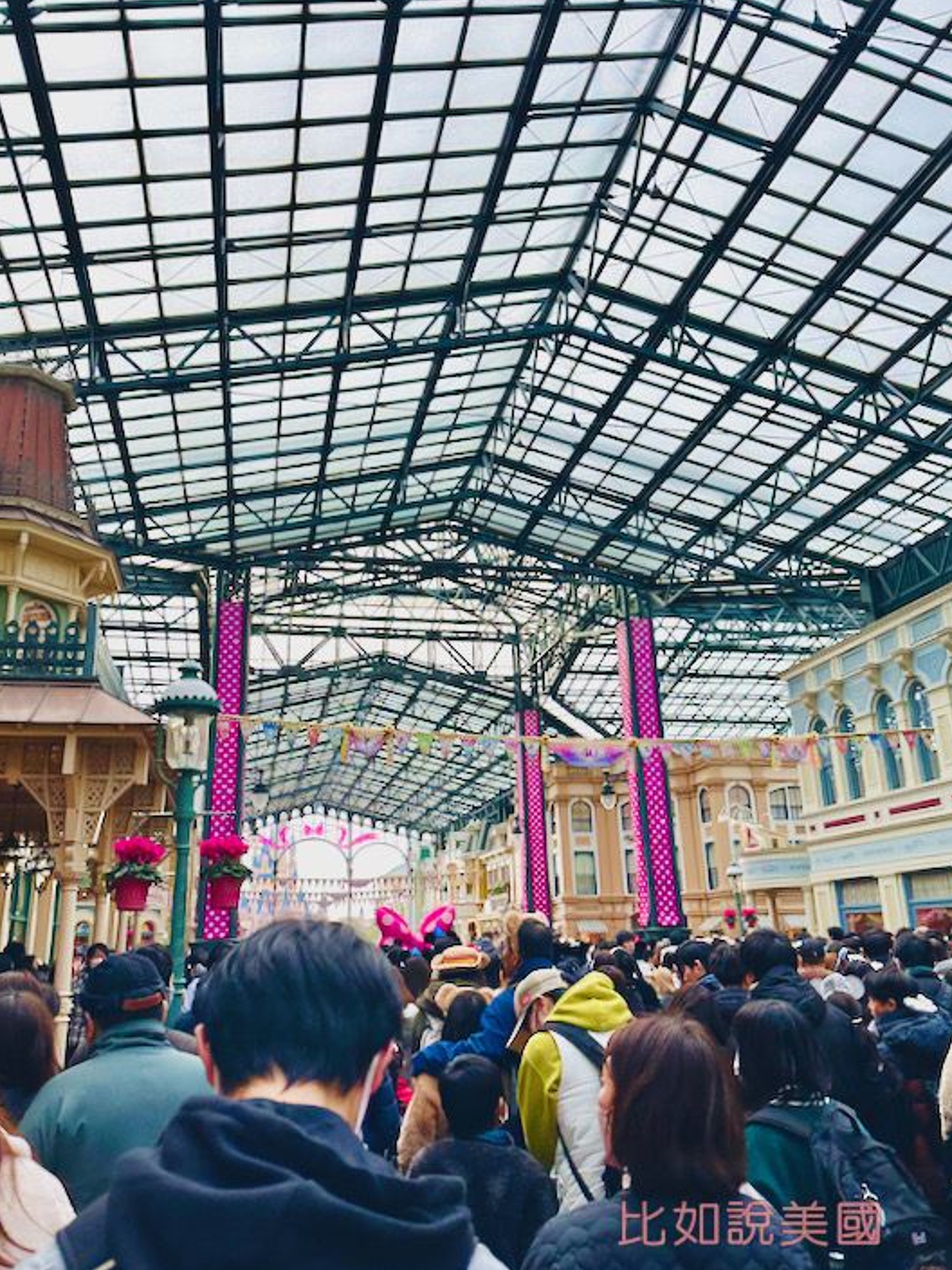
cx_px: 462
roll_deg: -0.5
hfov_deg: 54.9
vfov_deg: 69.4
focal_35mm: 25
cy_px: 640
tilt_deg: +14.4
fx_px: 917
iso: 80
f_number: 1.78
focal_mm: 6.86
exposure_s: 1/1433
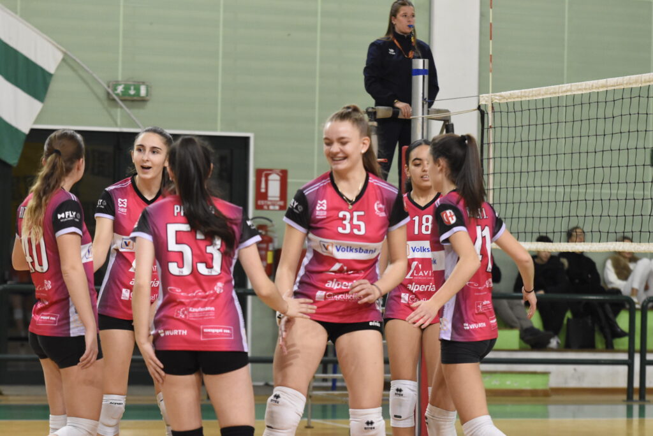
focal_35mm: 129
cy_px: 218
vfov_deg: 10.6
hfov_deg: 15.9
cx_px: 326
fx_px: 2341
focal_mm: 86
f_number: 3.5
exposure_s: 1/500
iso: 3200
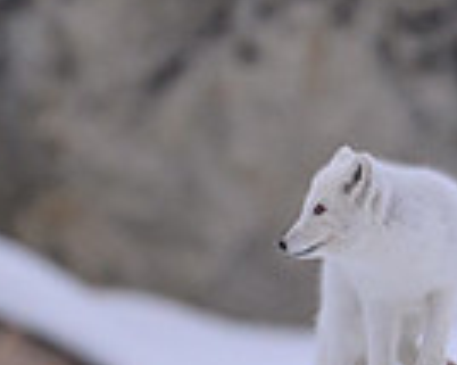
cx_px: 436
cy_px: 179
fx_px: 33613
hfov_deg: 0.8
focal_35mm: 2487
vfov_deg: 0.6
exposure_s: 1/1600
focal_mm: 560
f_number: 4
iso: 2500
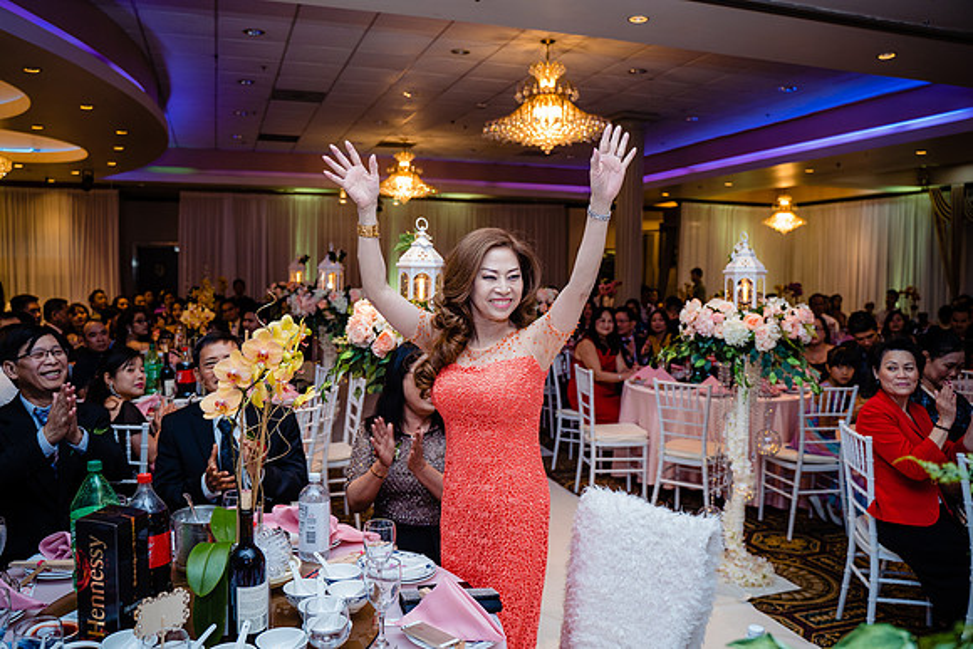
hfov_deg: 65.5
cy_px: 324
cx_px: 486
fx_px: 757
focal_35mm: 28
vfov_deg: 46.4
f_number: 3.5
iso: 1600
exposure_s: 1/160
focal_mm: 28
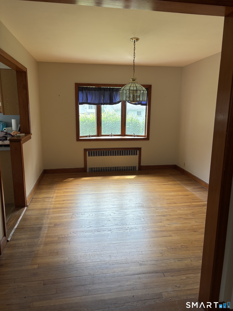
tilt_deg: -11.6
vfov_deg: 67.3
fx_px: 233
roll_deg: -1.8
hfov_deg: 53.1
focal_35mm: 26
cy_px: 156
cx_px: 116
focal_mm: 5.96
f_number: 1.6
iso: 80
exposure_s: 1/121
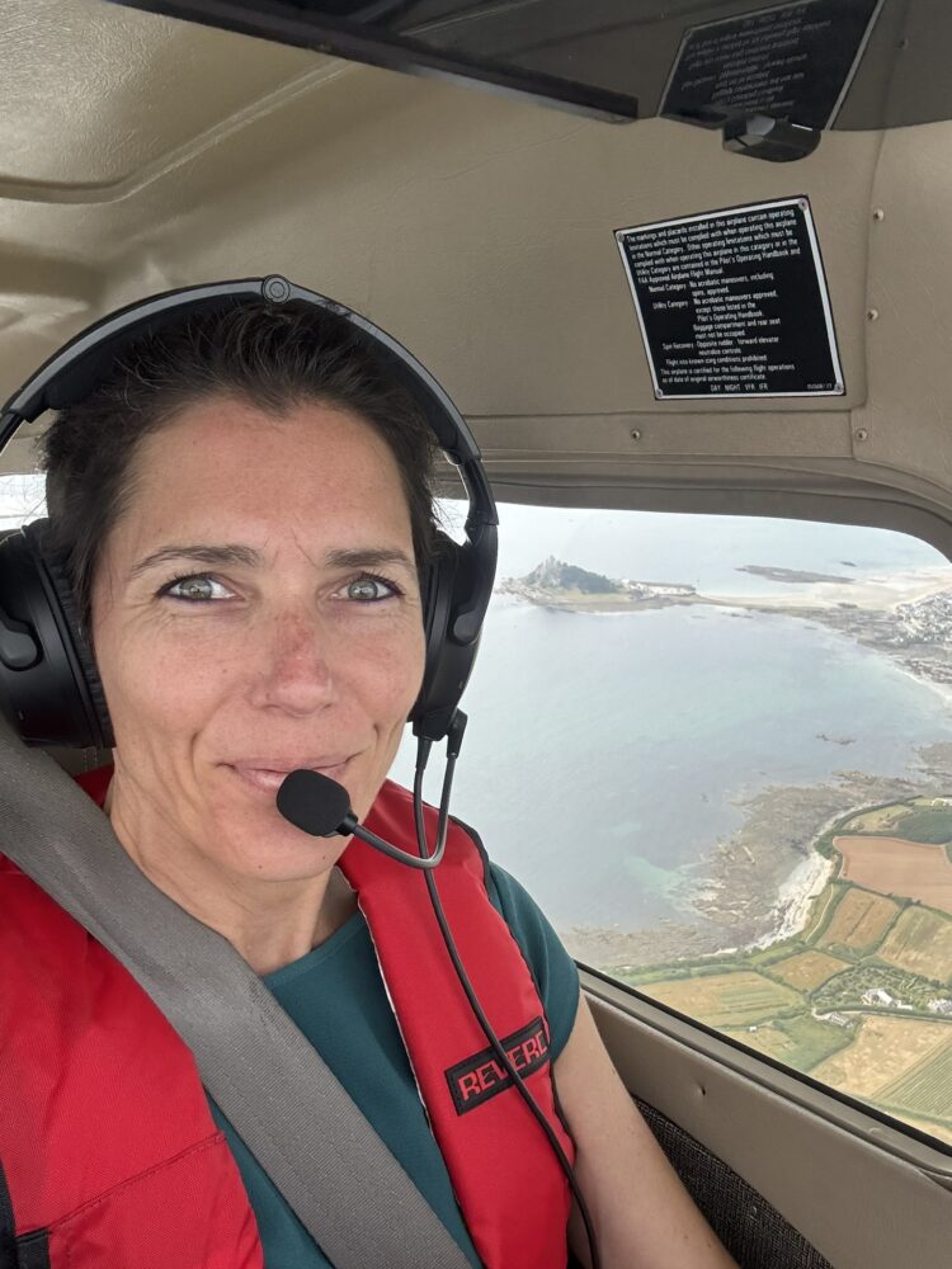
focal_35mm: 30
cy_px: 634
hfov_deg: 46.8
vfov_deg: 60.0
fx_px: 1100
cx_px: 476
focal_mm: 2.69
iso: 32
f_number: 1.9
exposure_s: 1/172
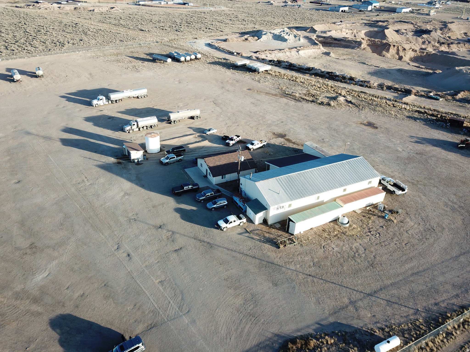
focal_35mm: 26
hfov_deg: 67.3
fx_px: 353
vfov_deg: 53.1
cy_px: 176
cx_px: 235
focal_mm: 4.73
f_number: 2.2
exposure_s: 1/347
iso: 100
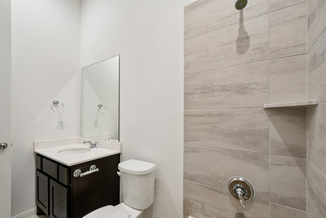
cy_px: 109
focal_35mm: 15
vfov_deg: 77.3
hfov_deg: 100.4
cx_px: 163
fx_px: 136
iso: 400
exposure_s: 1/13
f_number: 8
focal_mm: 10
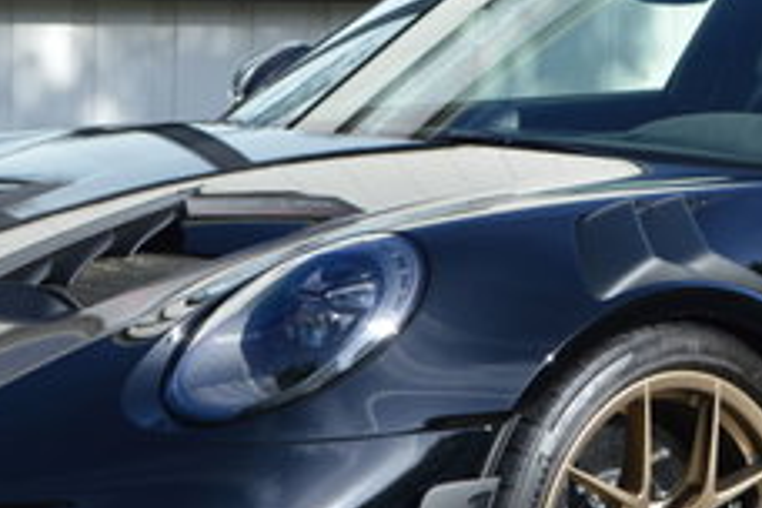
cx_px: 682
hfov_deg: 9.7
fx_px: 4487
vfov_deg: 6.5
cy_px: 252
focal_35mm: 212
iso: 100
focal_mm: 42
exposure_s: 1/200
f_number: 7.1
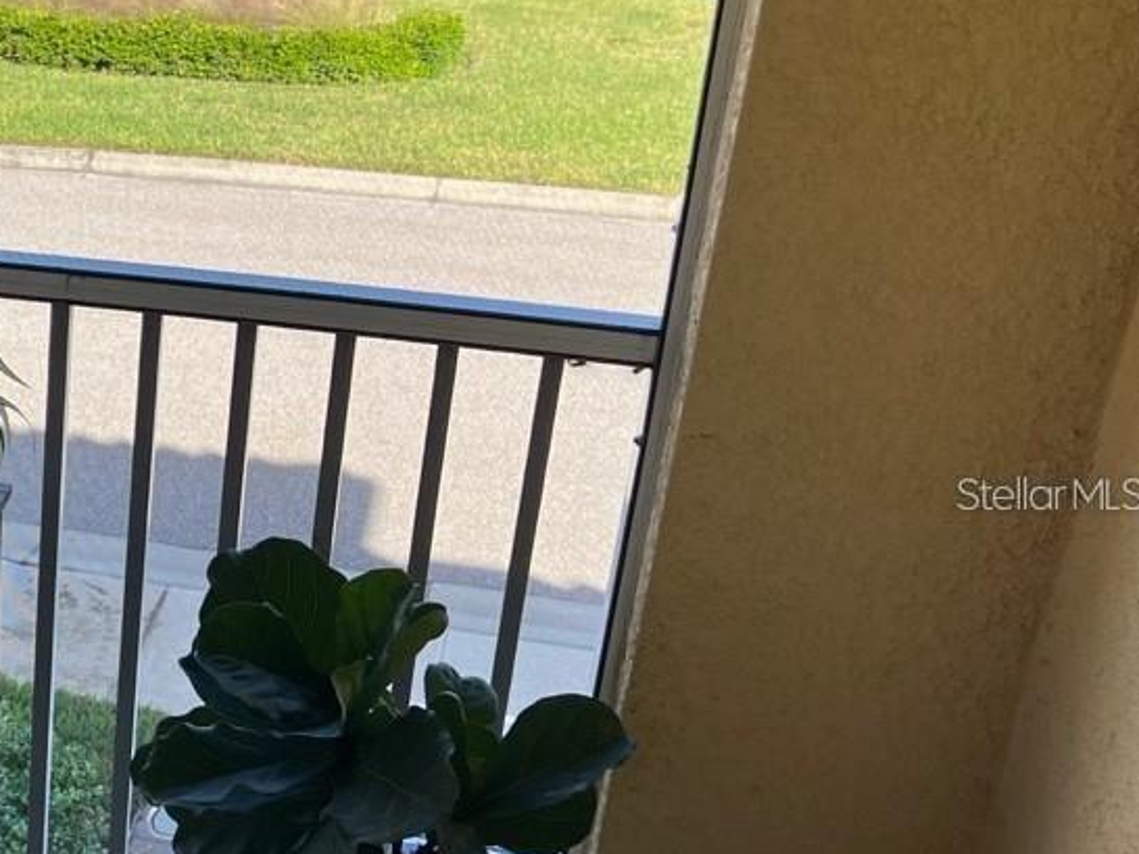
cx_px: -181
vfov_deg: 24.0
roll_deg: +0.6
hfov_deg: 28.2
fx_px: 2006
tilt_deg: -25.6
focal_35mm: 61
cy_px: 493
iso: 50
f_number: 1.5
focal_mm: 5.7
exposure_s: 1/949
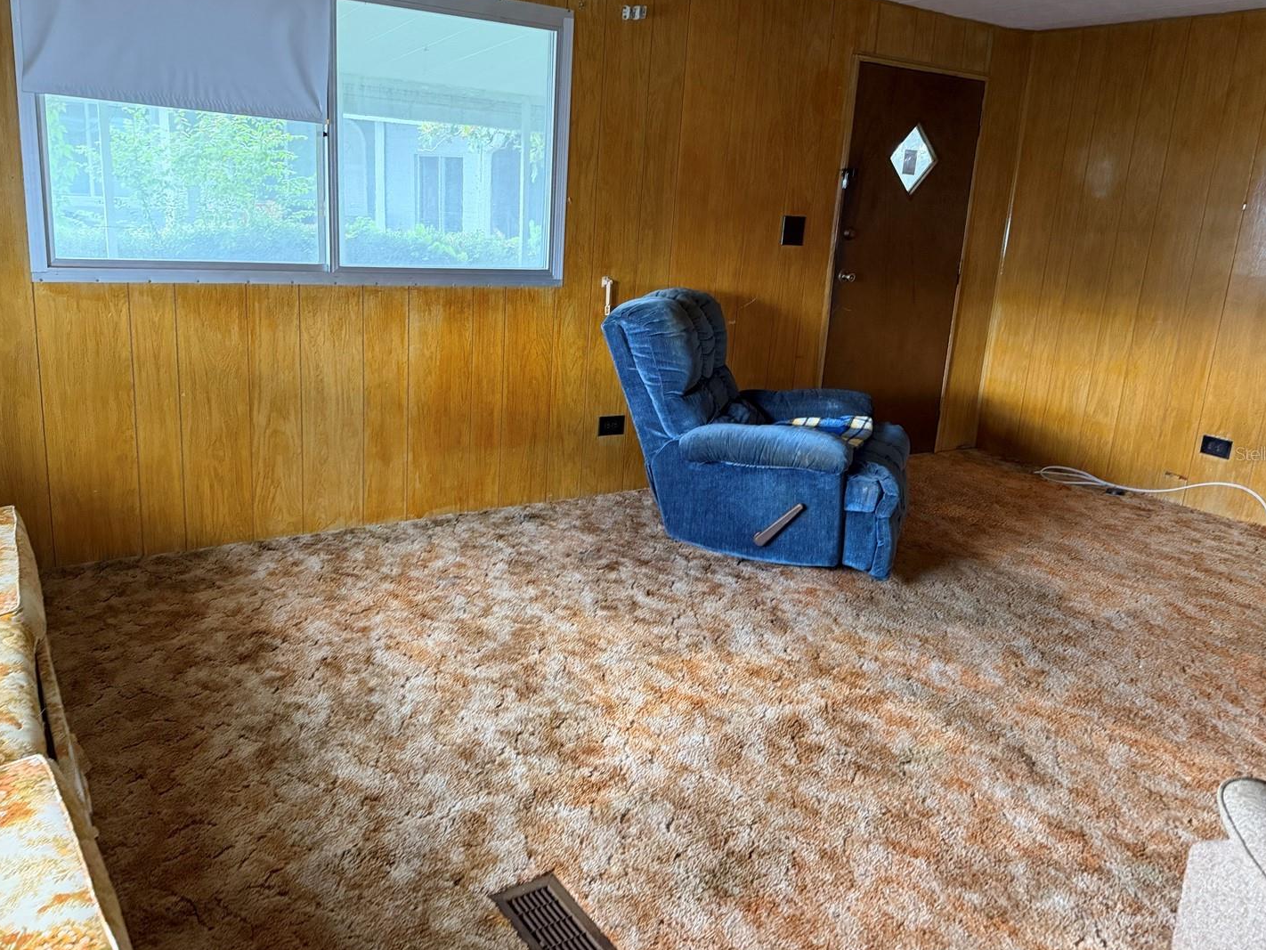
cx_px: 607
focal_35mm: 27
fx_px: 988
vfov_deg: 51.4
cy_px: 453
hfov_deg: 65.3
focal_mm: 6.76
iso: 500
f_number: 1.78
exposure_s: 1/60
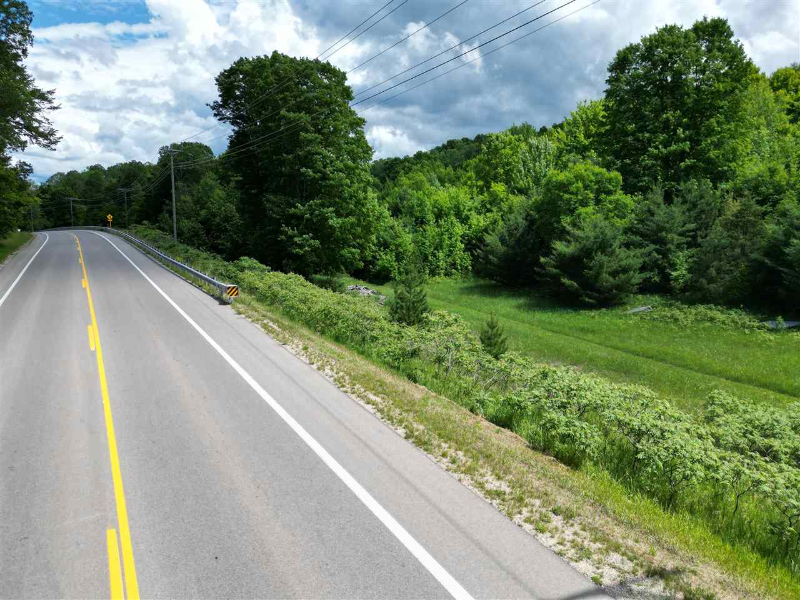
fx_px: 555
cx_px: 400
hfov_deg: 71.6
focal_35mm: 24
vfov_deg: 56.8
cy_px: 300
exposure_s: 1/3200
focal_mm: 6.72
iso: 100
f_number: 1.7
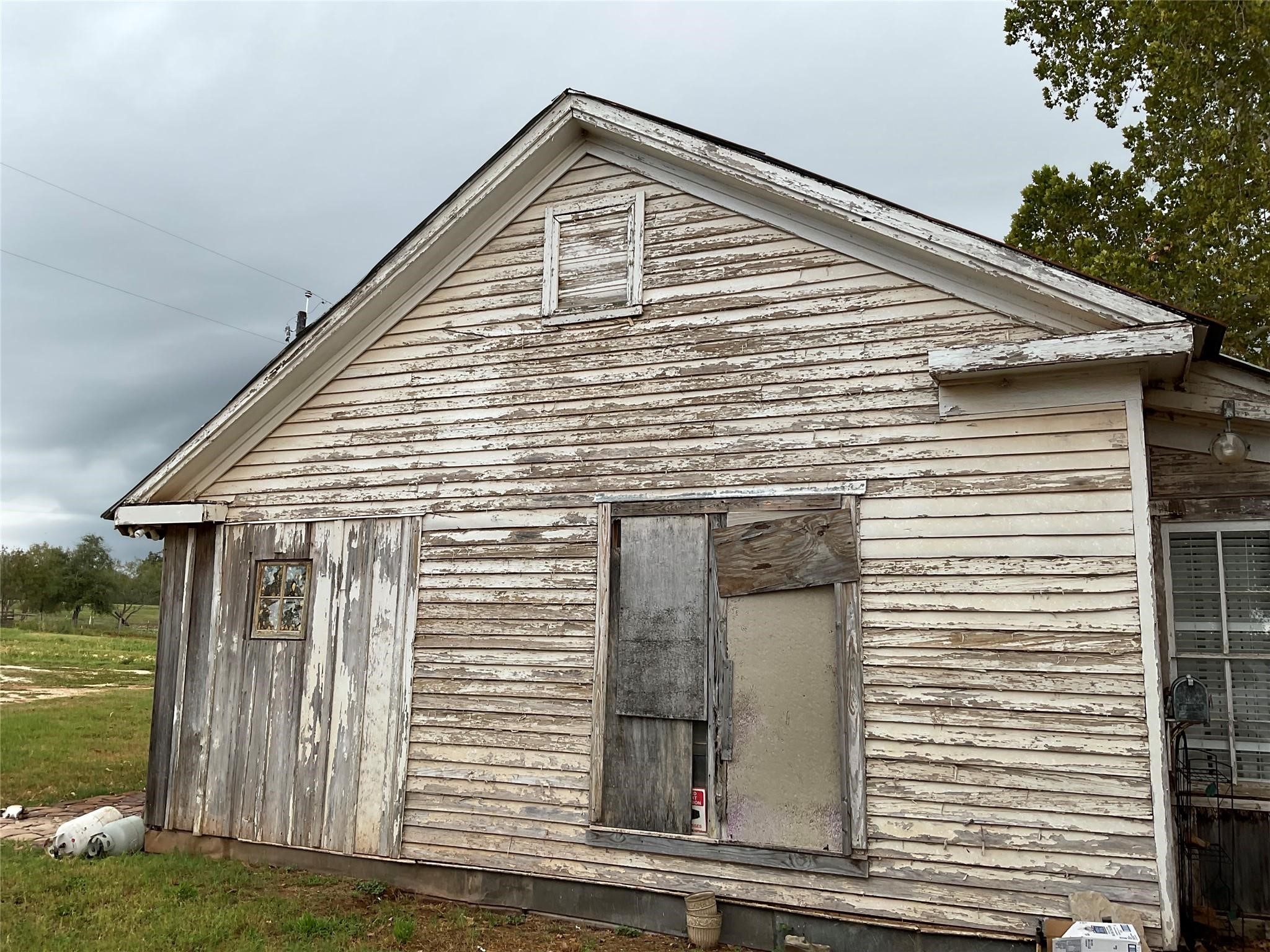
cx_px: 635
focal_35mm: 29
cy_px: 476
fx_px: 1064
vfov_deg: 48.2
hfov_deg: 61.7
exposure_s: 1/122
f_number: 1.8
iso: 20
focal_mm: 3
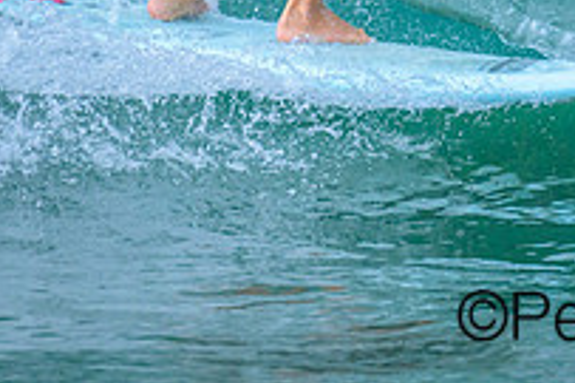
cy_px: -247
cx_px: 646
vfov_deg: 0.7
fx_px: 30051
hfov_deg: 1.1
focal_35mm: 1883
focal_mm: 560
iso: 2200
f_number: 8
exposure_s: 1/2000
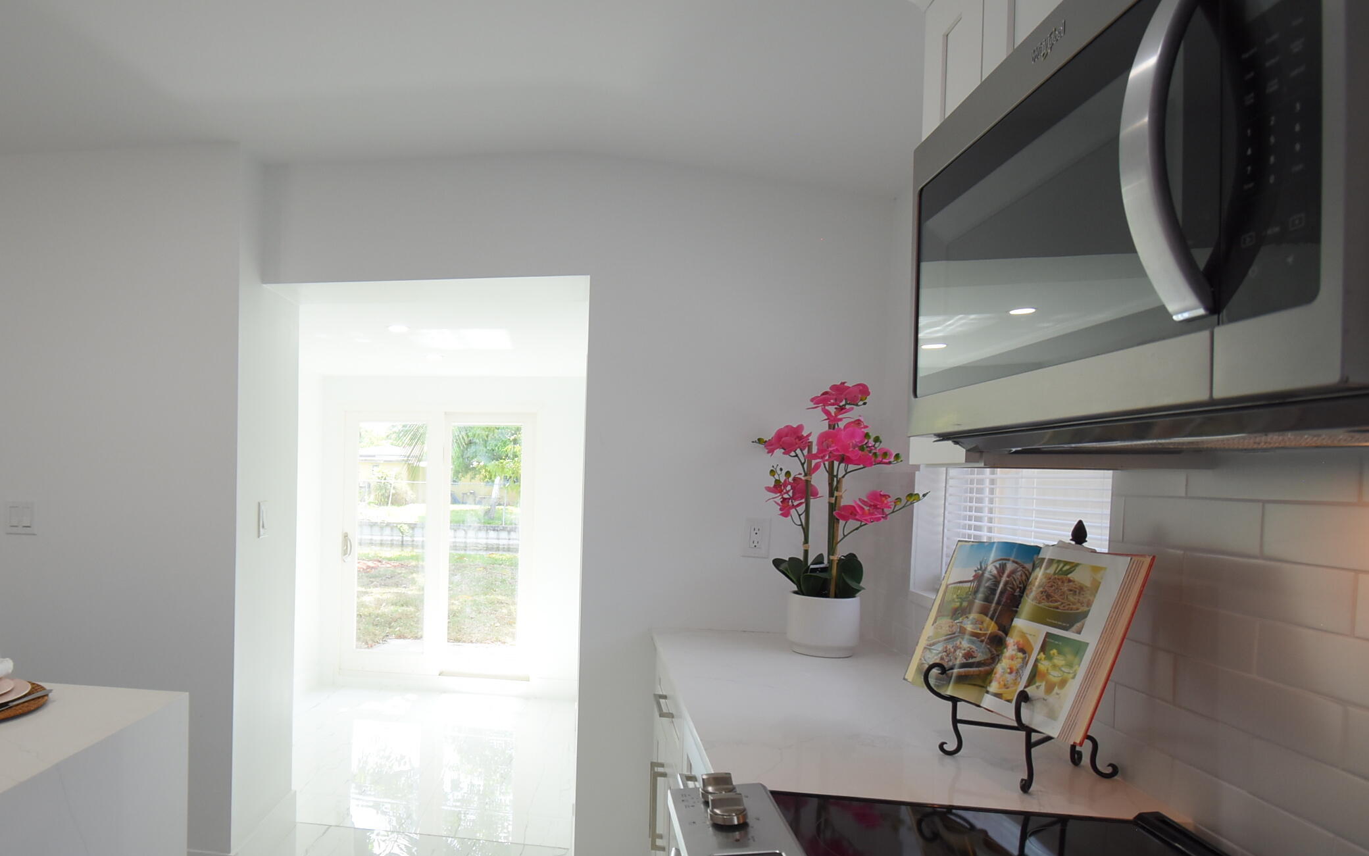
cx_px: 416
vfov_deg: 54.7
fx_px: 821
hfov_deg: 76.1
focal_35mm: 22
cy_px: 511
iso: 400
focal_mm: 10
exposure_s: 1/100
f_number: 5
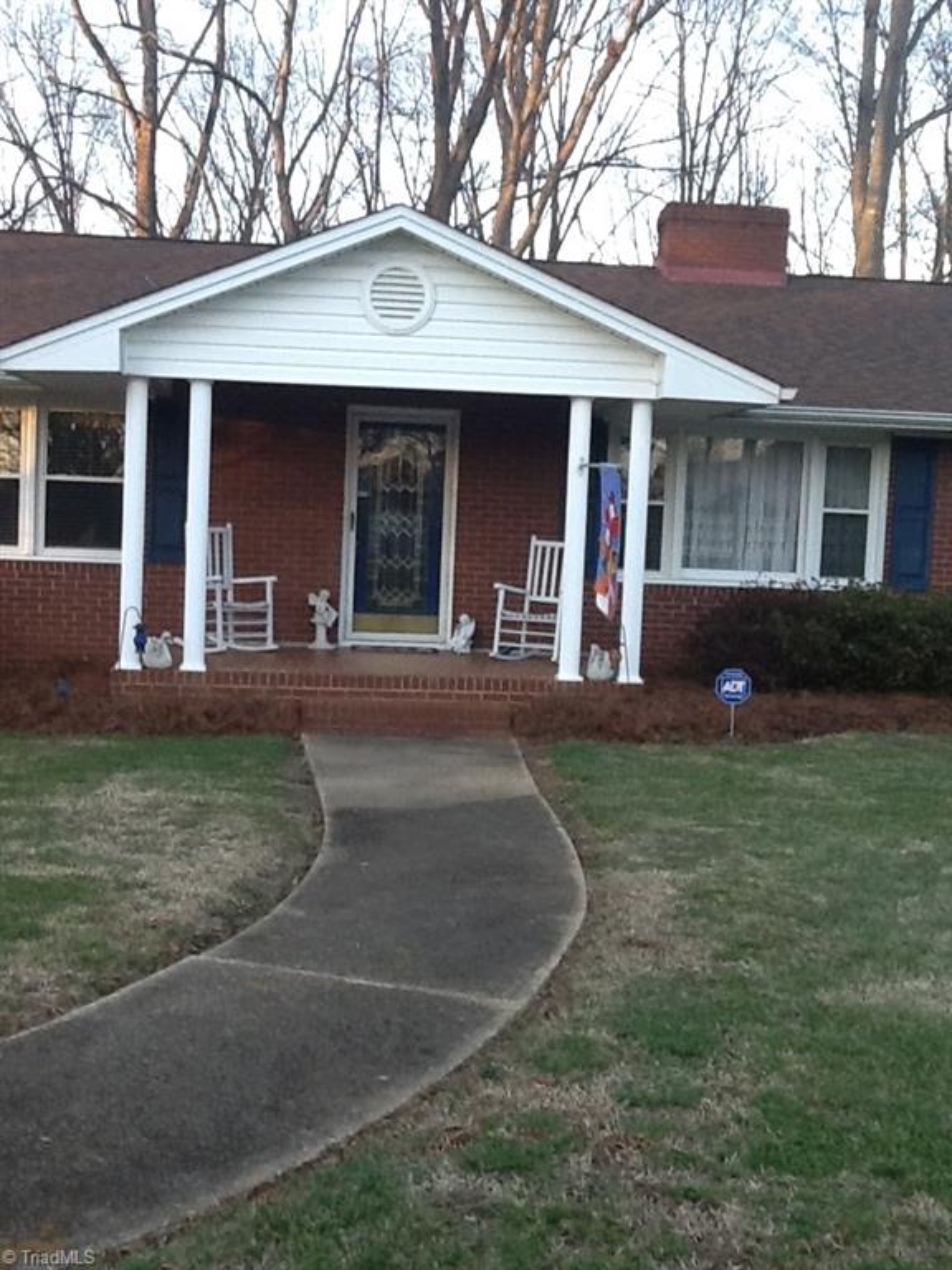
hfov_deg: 32.9
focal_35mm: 44
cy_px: 635
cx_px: 476
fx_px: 1613
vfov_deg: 42.9
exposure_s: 1/60
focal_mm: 2.03
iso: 50
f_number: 2.4
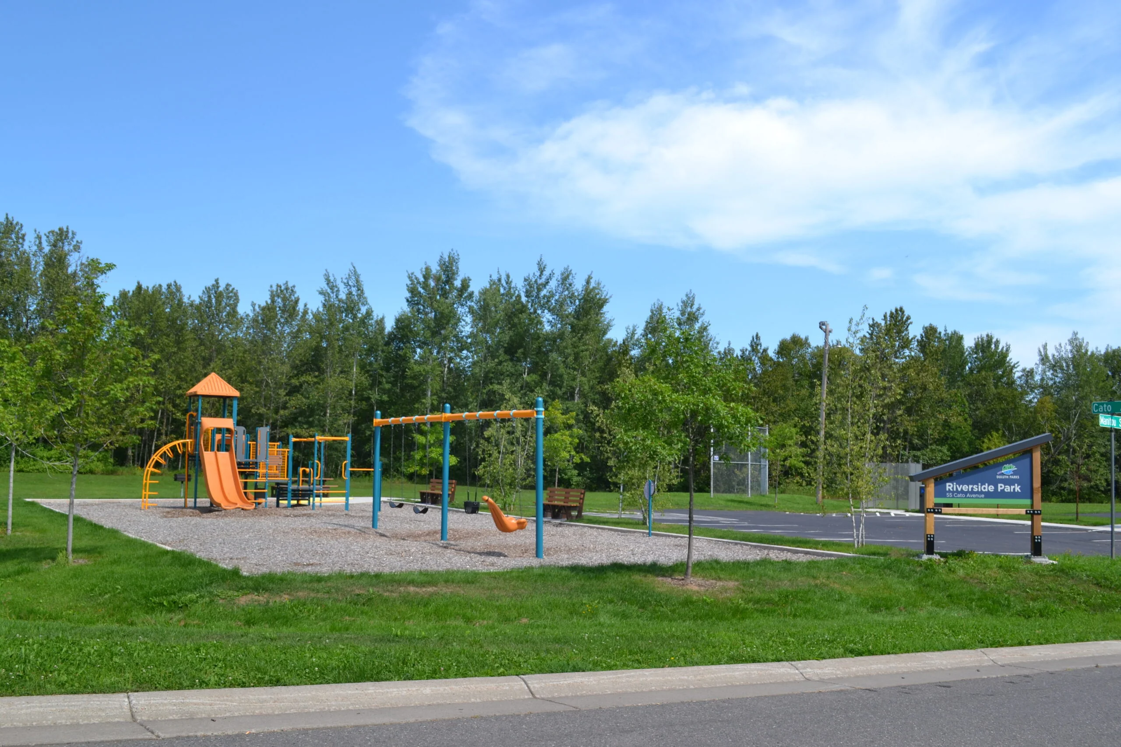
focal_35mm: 33
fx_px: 1028
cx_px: 560
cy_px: 374
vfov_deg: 40.0
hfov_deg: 57.2
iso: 100
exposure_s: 1/200
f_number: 7.1
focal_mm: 22
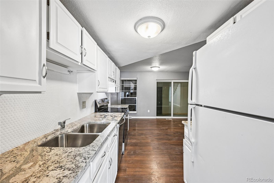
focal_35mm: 14
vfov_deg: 81.2
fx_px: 107
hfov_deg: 104.3
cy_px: 92
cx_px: 137
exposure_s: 1/2.5
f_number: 10
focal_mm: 14
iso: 400
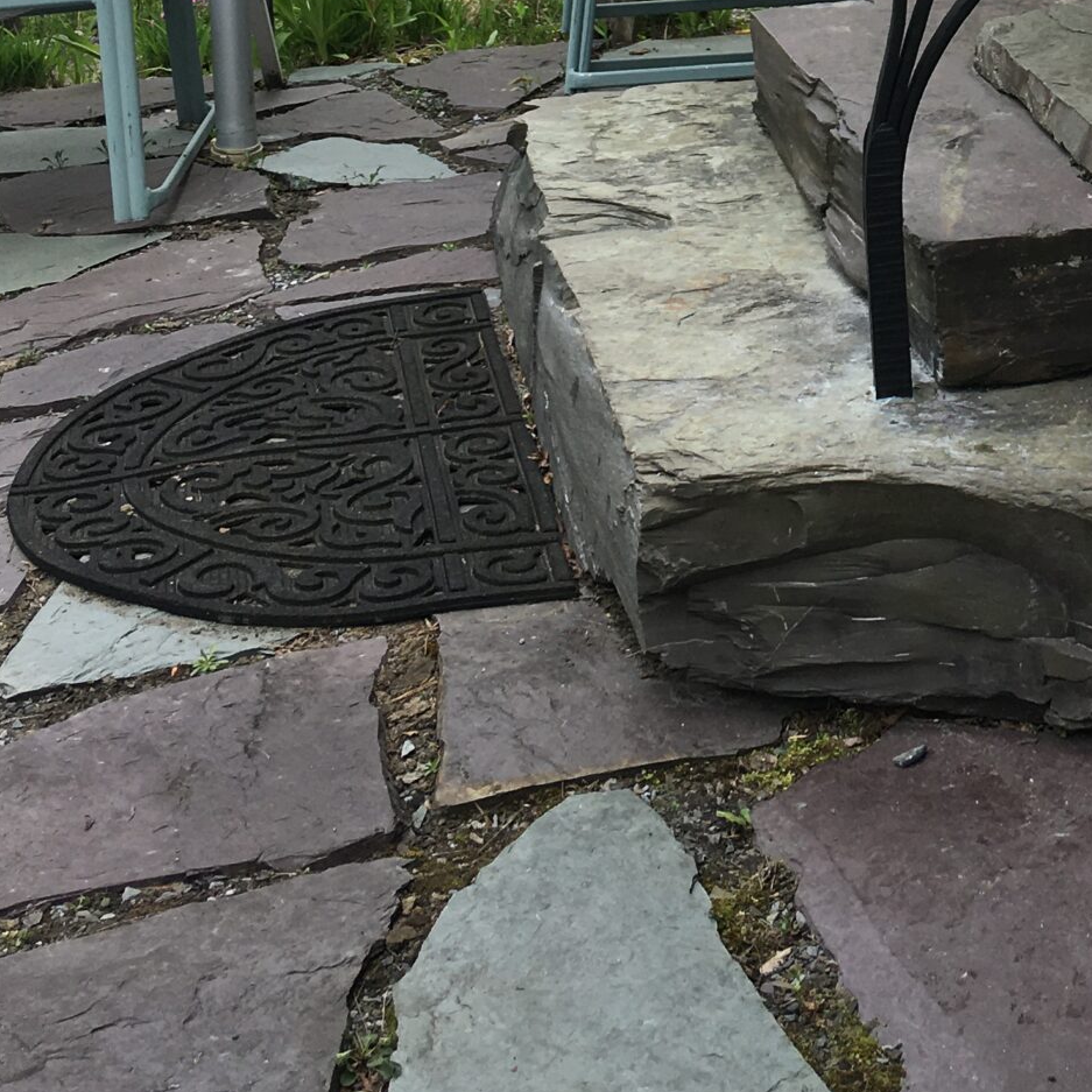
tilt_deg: -11.4
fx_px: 2498
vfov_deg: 23.0
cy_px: -141
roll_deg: +0.2
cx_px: 1058
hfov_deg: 23.7
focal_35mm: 70
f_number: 2.2
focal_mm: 4.15
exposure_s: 1/565
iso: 25
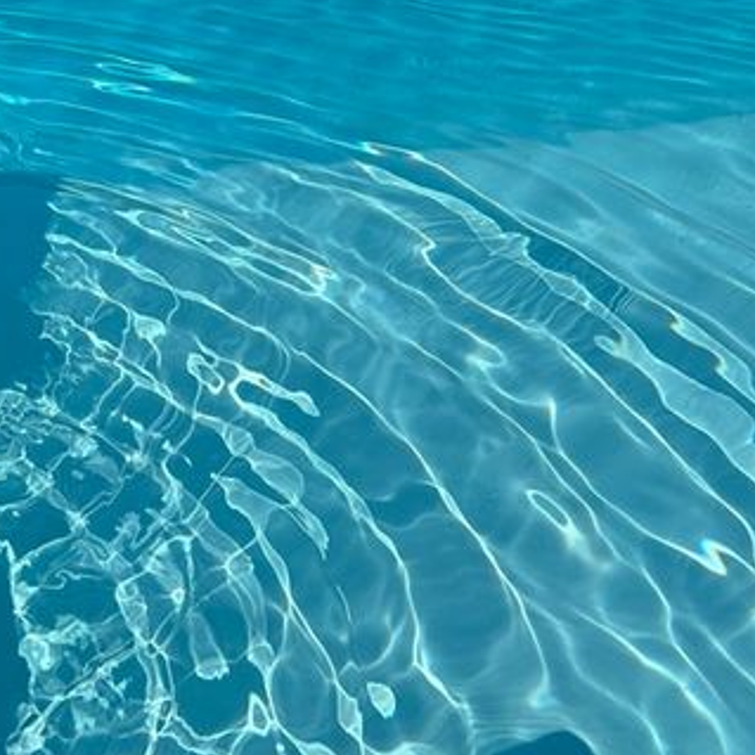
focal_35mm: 48
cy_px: 146
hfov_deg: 35.3
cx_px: 409
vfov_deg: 34.2
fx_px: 1184
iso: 50
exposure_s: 1/8696
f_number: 1.5
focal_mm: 5.7
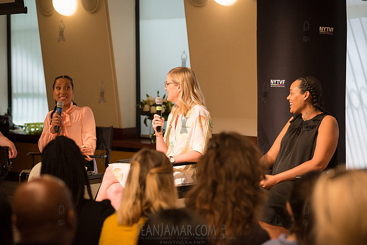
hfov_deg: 19.5
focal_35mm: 105
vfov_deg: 13.0
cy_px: 122
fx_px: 1071
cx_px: 184
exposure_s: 1/320
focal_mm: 105
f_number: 4
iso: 2500
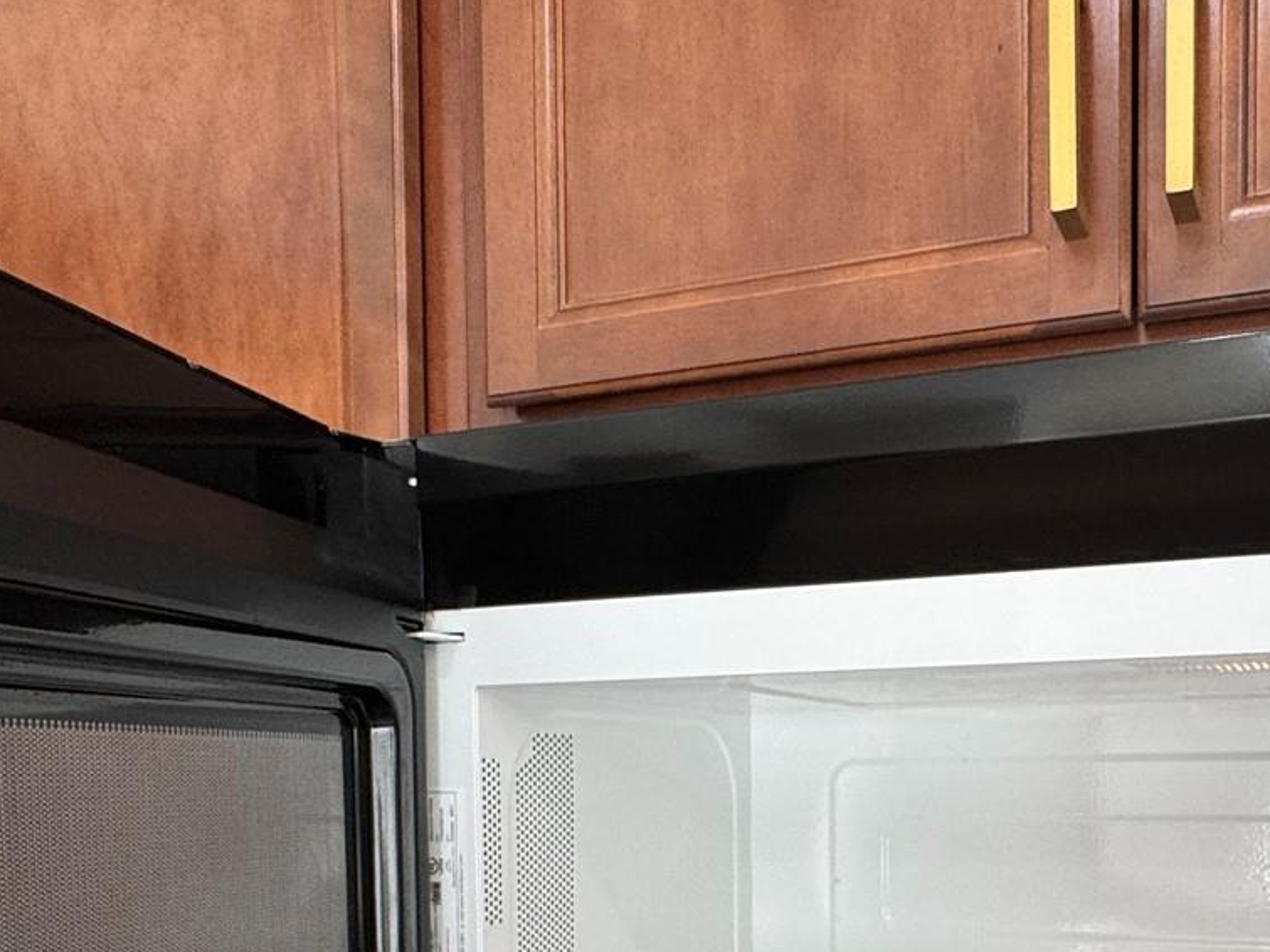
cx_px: 784
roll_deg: +0.3
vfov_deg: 35.5
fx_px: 1394
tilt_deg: -3.0
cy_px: 853
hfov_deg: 48.6
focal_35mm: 38
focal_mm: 2.22
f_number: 2.2
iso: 100
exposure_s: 1/120
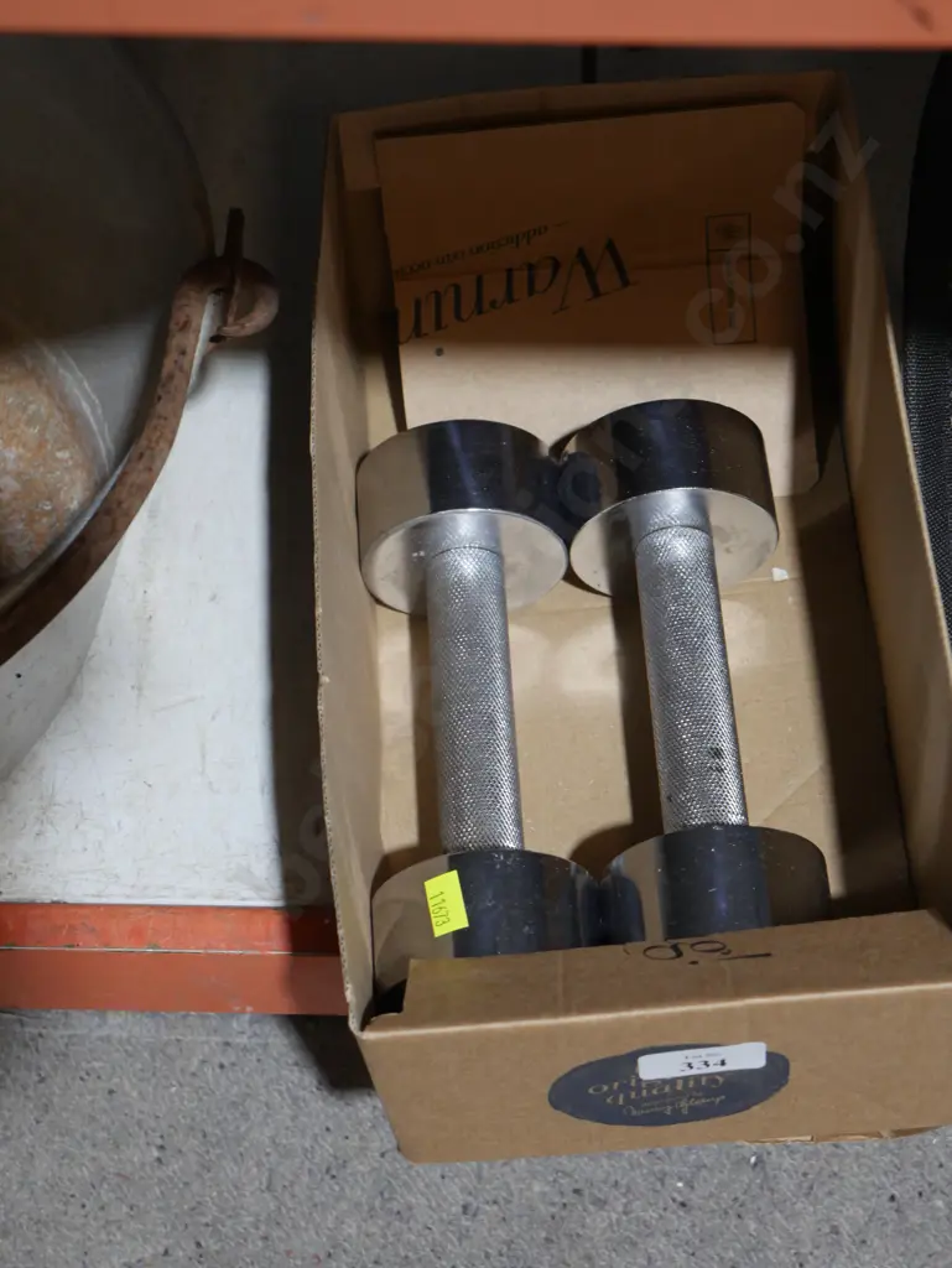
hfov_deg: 22.3
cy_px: 634
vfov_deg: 29.4
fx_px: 2418
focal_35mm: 66
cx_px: 476
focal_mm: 33
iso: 1000
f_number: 5.4
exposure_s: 1/80
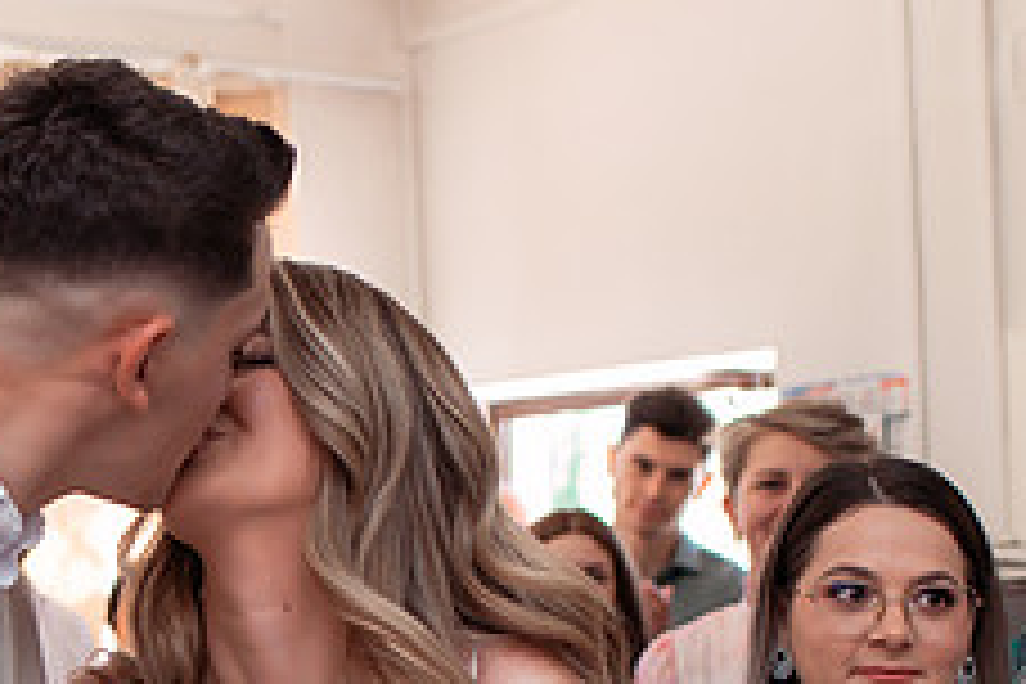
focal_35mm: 95
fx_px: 2707
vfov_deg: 14.2
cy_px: 689
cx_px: 216
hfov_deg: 21.2
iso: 800
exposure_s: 1/250
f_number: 2.8
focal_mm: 35
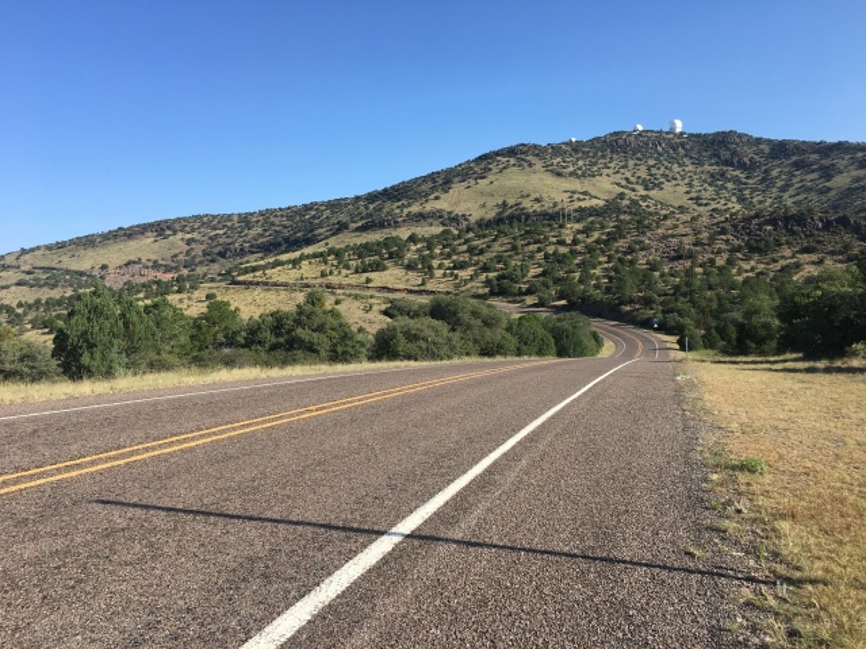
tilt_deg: -1.0
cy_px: 324
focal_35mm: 29
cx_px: 433
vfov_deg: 48.2
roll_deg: +1.7
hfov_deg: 61.7
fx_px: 726
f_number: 2.2
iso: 25
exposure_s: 1/1068
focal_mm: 4.15
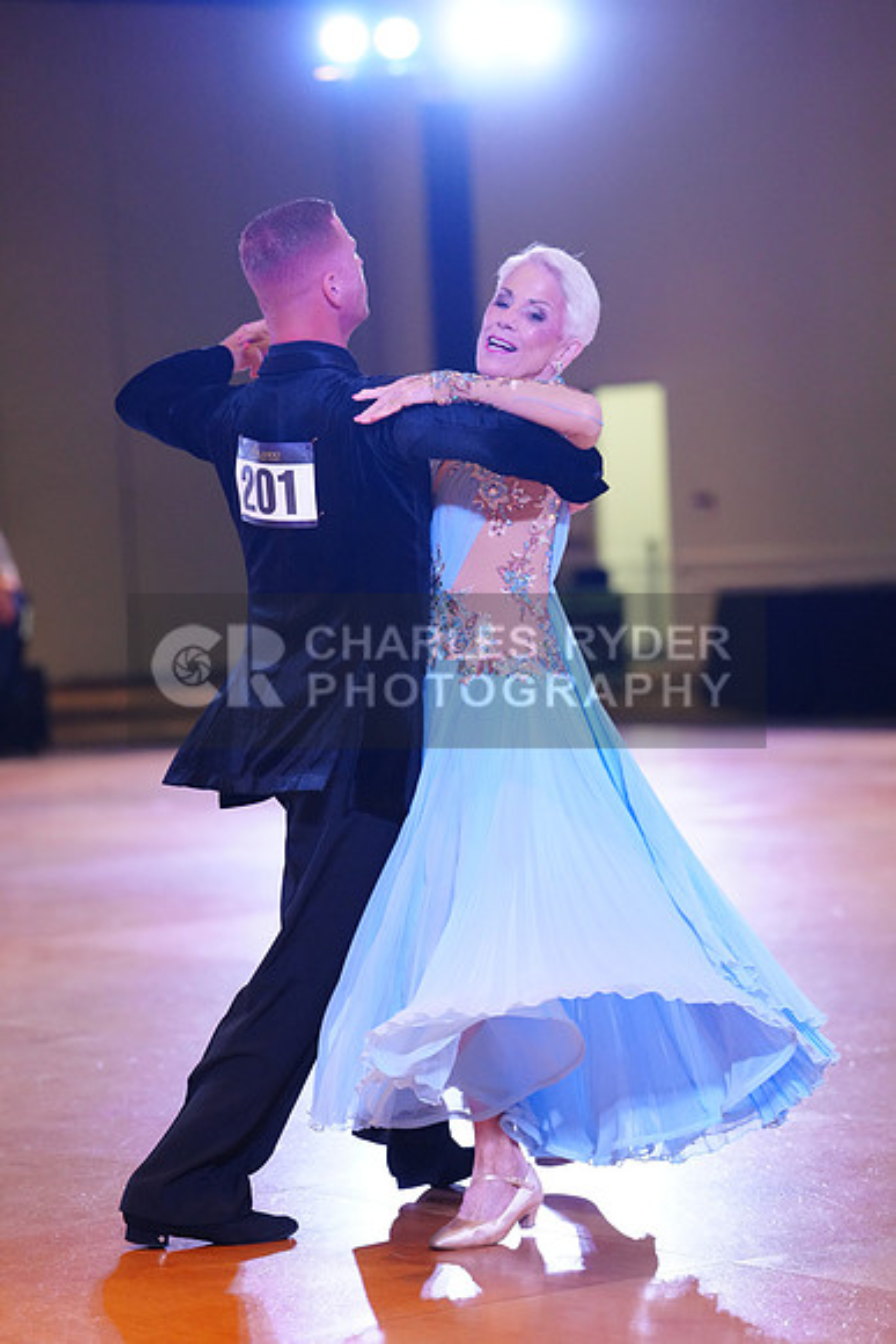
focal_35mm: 121
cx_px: 448
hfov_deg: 11.3
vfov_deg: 16.9
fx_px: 4514
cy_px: 672
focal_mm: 121
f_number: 2.8
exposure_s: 1/500
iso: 5000
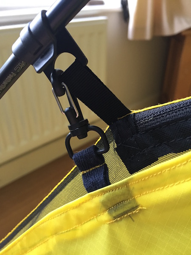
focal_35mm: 29
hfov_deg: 48.2
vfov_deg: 61.7
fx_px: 213
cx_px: 96
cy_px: 128
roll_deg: -0.1
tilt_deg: -31.0
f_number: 2.2
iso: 250
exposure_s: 1/33
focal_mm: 4.15
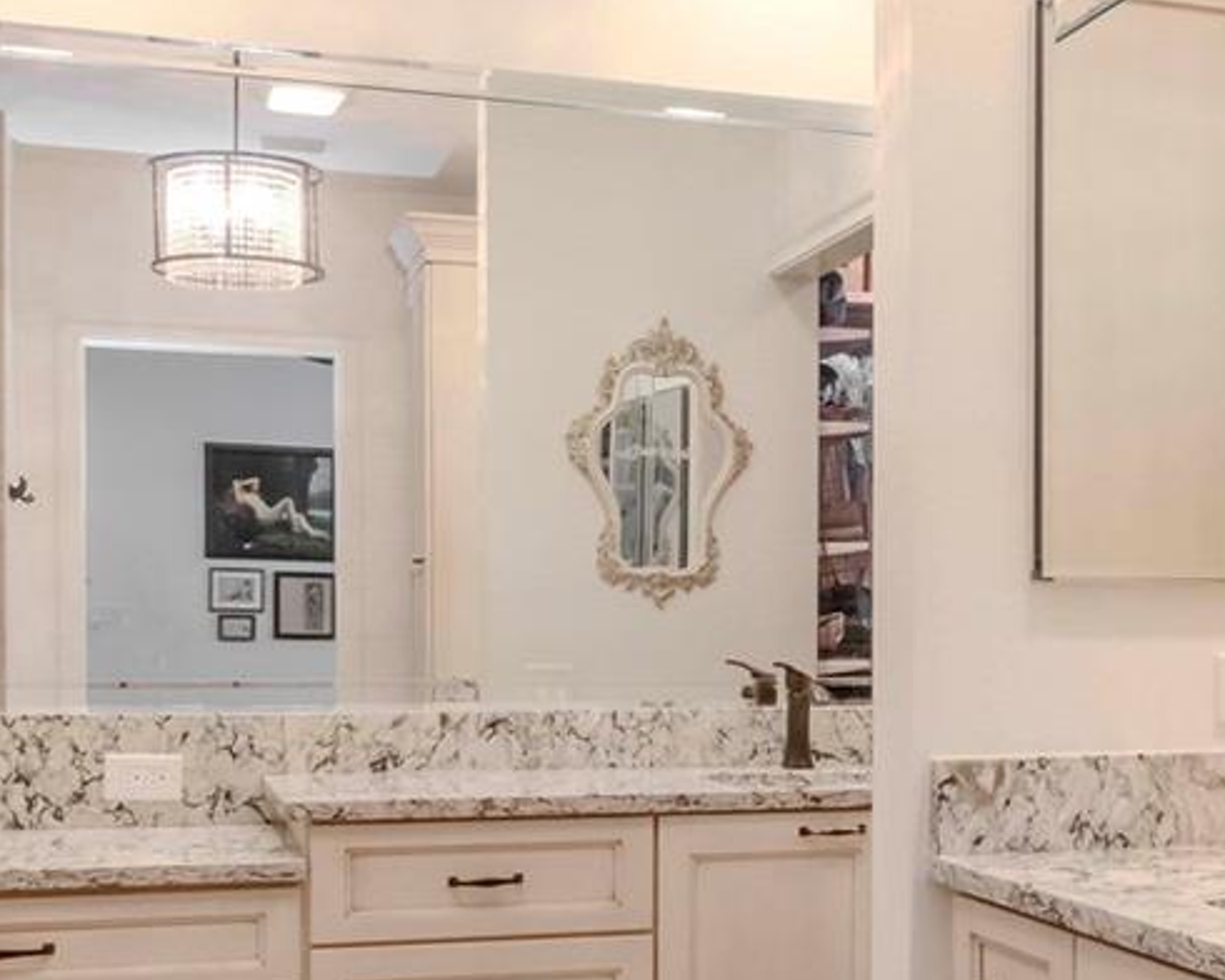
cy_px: 642
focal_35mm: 51
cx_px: 872
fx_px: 1832
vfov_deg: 29.8
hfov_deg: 36.4
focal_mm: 11
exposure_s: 1/13
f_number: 11
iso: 1000
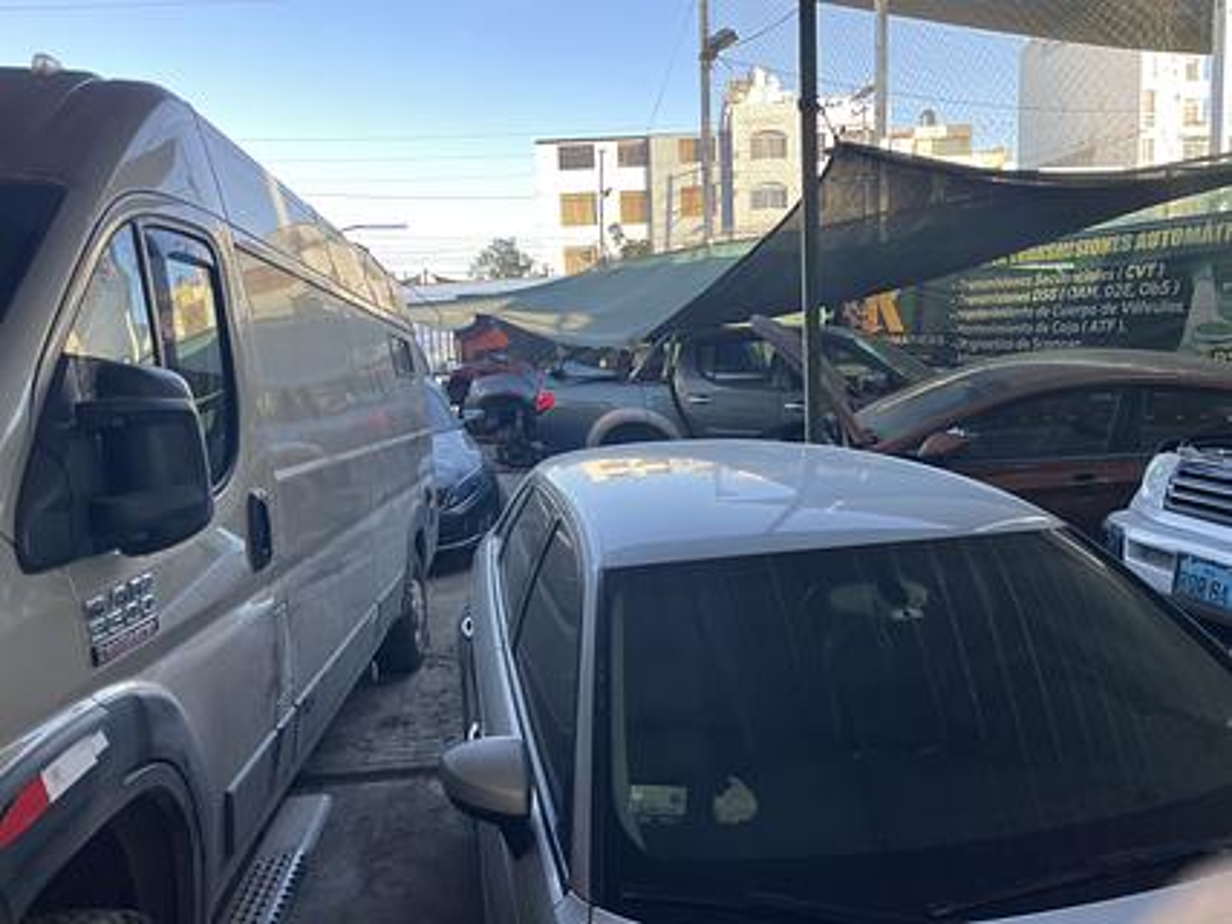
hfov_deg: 67.3
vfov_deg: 53.0
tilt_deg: -10.2
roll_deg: +3.1
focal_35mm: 26
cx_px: 616
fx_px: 925
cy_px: 462
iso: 32
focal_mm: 4.2
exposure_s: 1/160
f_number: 1.6
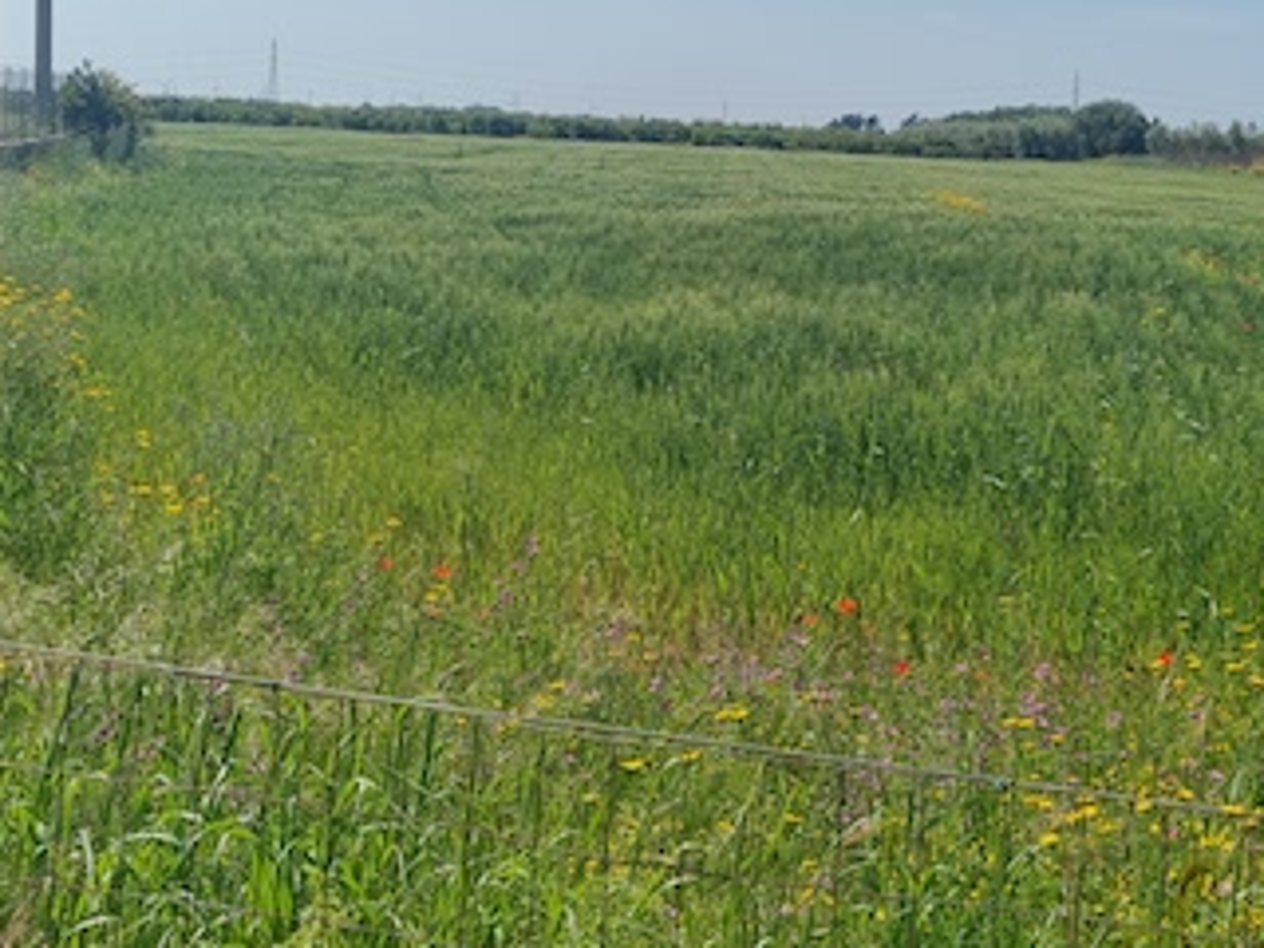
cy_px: 237
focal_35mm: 52
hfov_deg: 36.7
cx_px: 735
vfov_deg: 27.6
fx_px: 1899
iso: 50
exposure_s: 1/6452
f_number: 1.8
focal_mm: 5.4
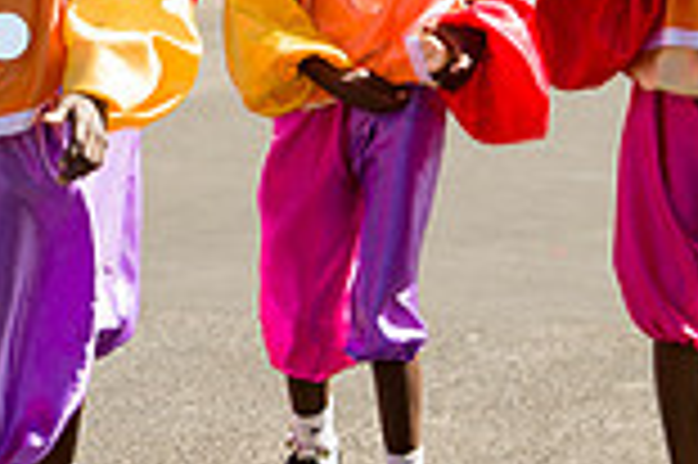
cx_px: -72
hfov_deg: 5.2
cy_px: -54
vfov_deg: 3.5
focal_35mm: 394
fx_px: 7631
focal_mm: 105
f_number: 6.3
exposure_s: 1/250
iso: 100
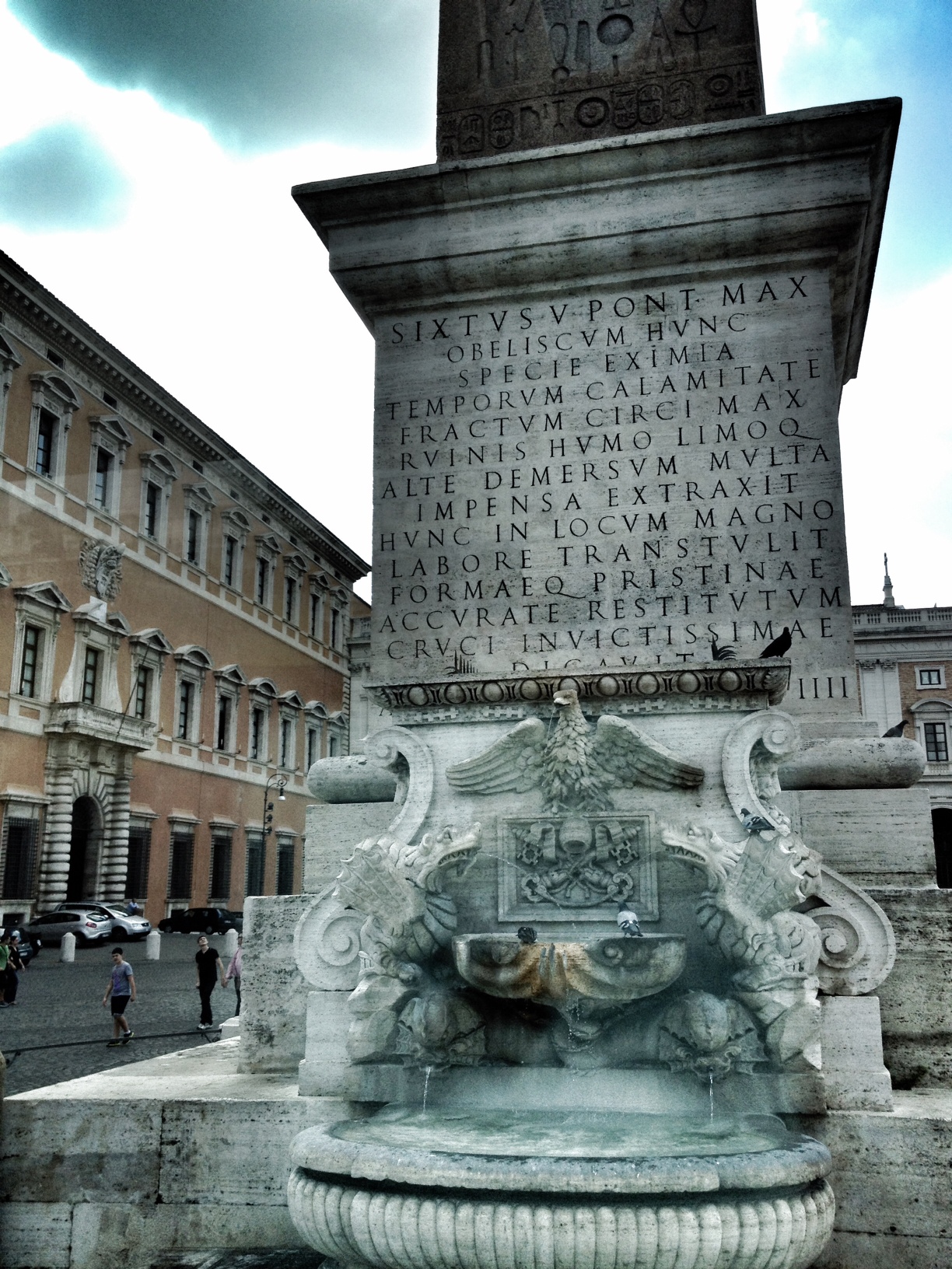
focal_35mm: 35
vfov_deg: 52.6
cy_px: 634
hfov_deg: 40.7
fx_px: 1283
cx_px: 476
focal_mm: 4.28
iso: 64
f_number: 2.4
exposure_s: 1/767
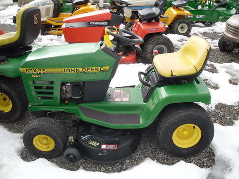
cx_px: 120
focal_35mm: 34
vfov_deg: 41.8
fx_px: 235
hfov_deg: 54.0
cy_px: 90
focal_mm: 6
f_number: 8.1
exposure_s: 1/66
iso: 80
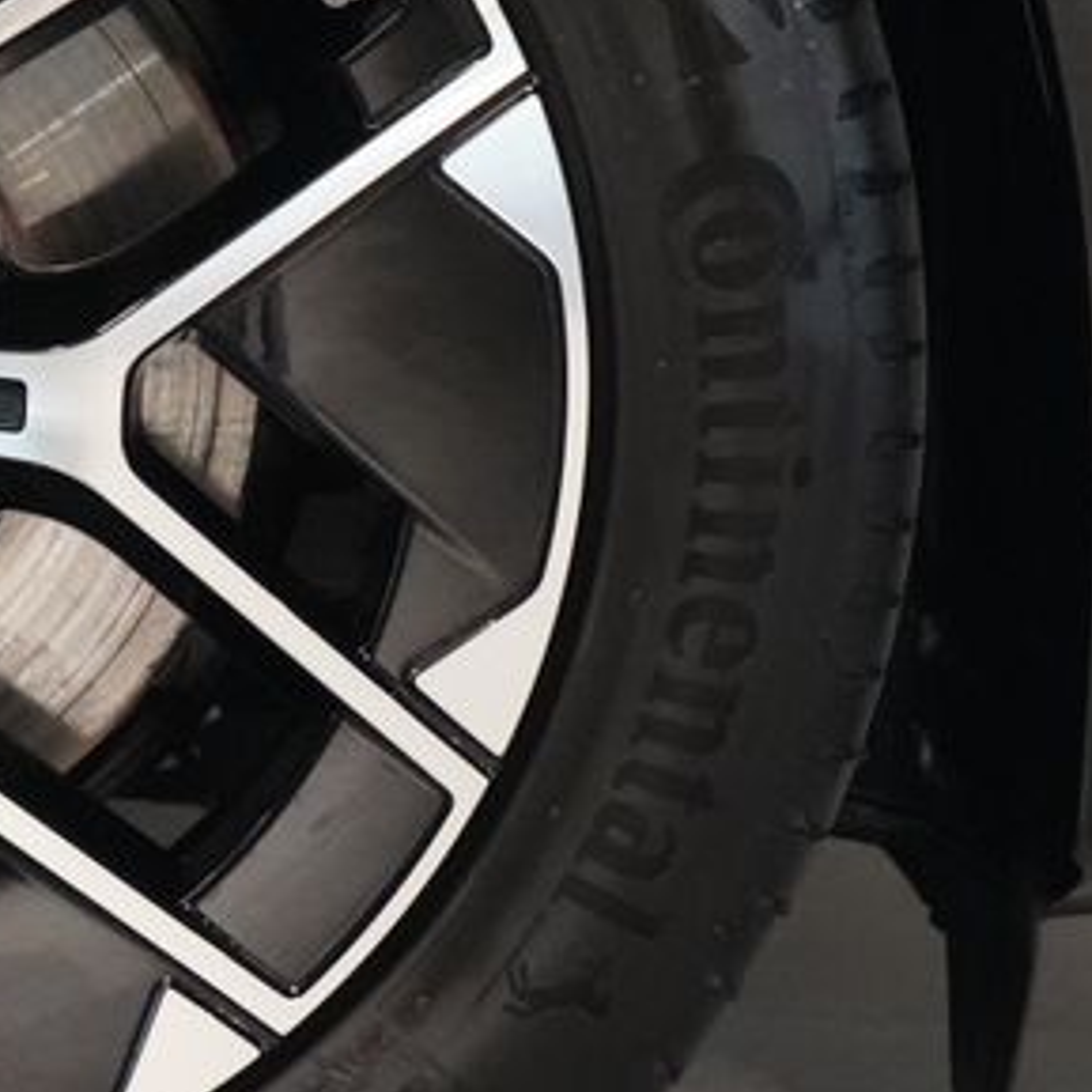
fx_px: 7531
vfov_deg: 8.3
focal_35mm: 211
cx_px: -283
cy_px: 357
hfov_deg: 8.2
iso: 12800
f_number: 5.6
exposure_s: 1/160
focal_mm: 70
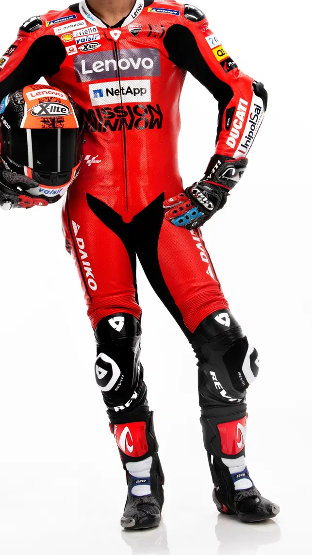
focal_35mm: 132
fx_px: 1941
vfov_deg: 16.2
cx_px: 121
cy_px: 139
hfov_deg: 9.2
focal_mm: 80
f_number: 13
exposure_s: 1/160
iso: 31
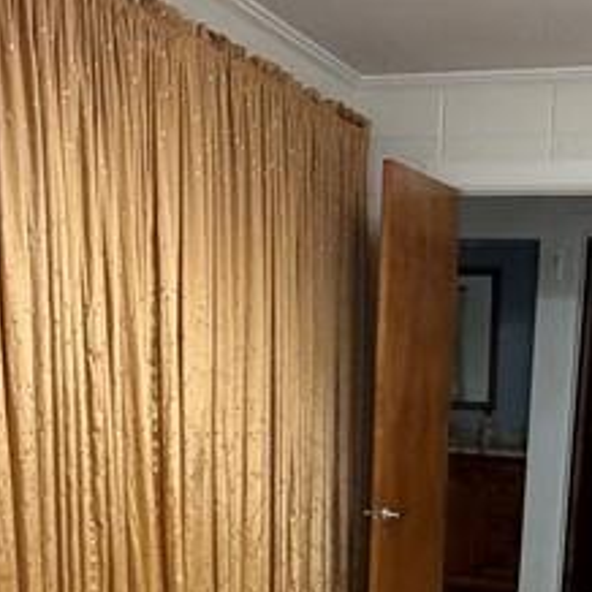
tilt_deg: -14.4
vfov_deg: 27.7
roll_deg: -0.7
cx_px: 383
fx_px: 1122
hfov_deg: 29.4
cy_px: 606
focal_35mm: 58
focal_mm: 2.22
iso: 250
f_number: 2.2
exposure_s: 1/60
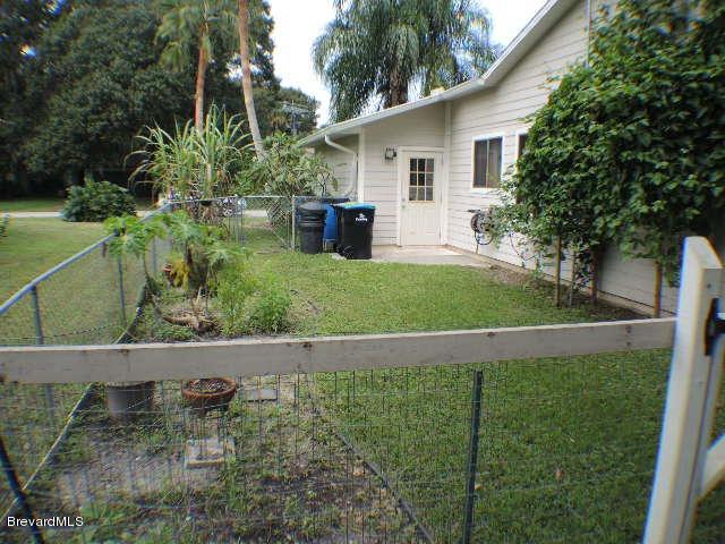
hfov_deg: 55.4
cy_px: 272
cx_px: 362
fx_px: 691
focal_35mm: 33
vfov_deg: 42.9
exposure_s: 1/640
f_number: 2
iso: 80
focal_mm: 7
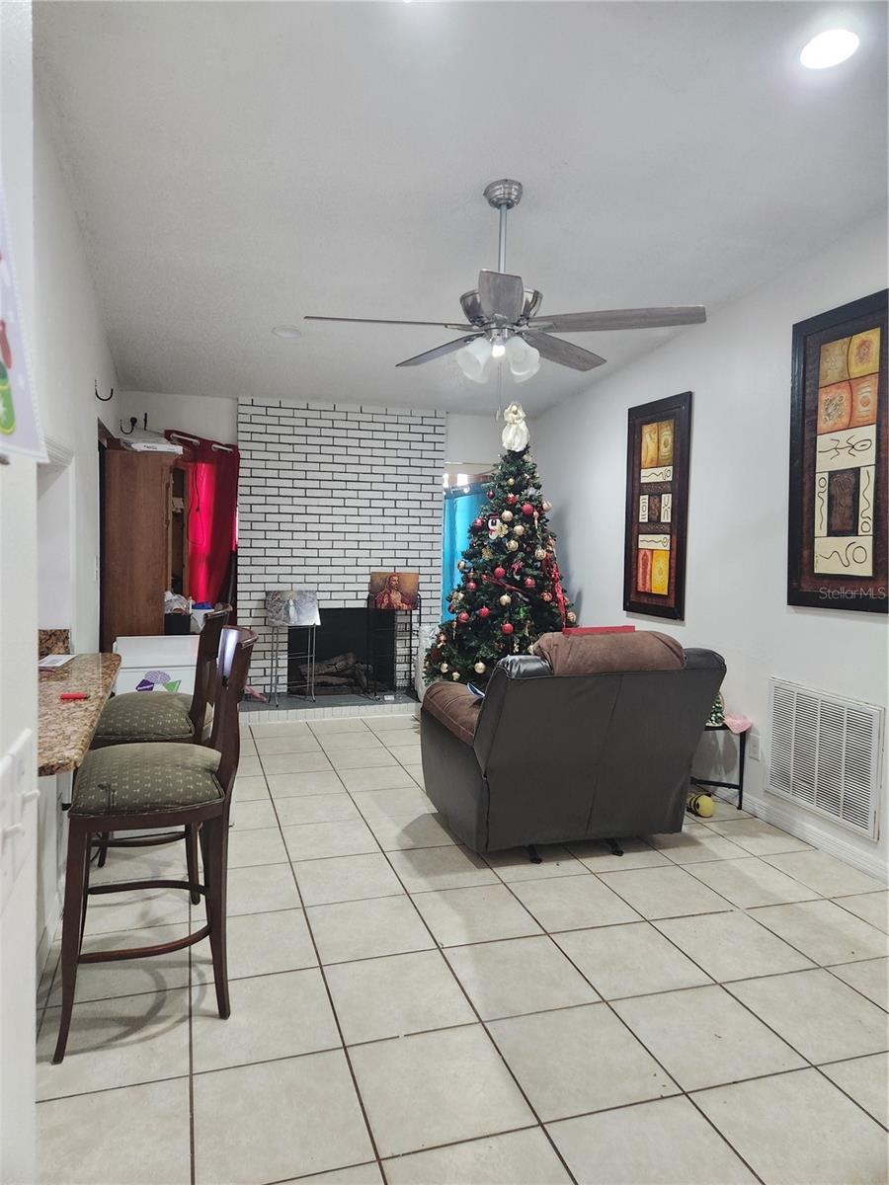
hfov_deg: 58.9
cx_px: 444
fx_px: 788
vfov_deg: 73.9
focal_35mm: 23
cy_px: 592
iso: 800
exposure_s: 1/120
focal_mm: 5.4
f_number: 1.8
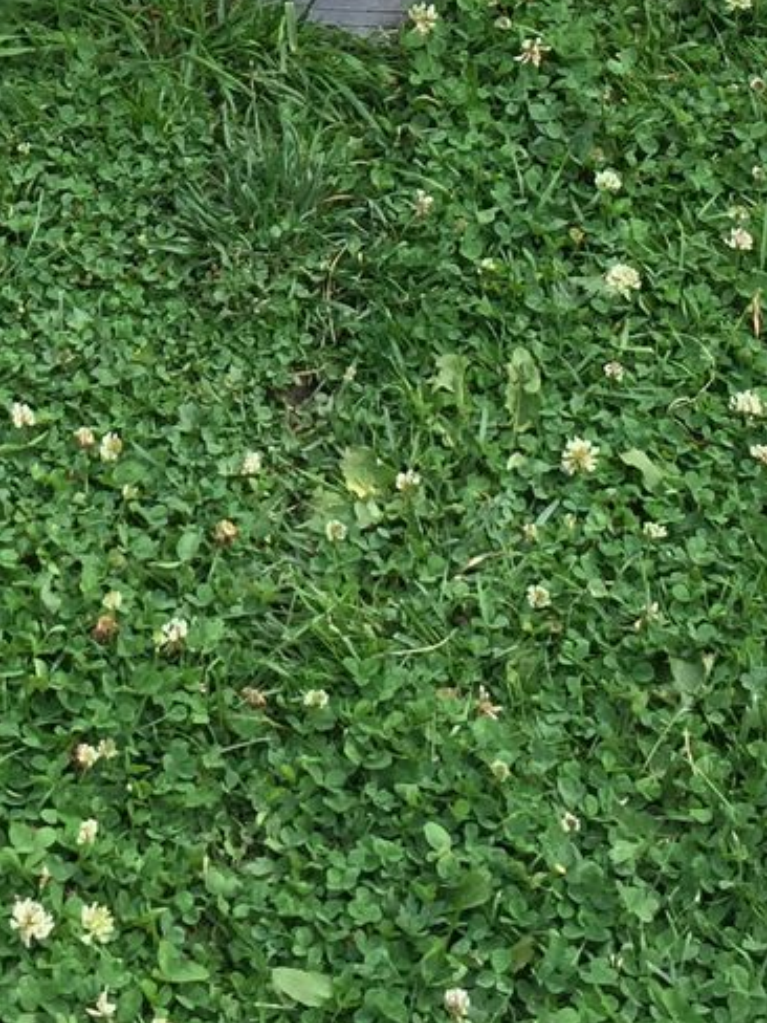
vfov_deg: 19.5
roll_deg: -0.8
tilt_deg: -33.8
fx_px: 2807
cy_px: -180
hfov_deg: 15.5
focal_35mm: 95
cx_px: 149
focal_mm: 4.15
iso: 32
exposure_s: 1/557
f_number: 2.2
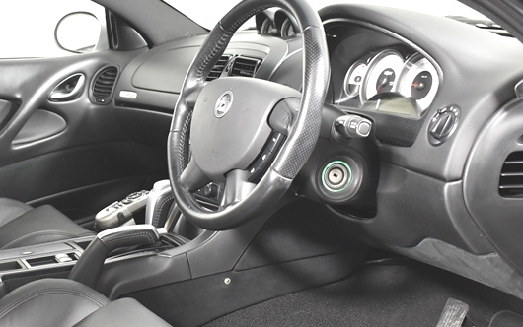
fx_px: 884
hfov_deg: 32.2
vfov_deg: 20.8
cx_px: 119
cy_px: 258
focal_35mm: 62
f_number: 4
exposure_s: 1/60
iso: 1600
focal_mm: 21
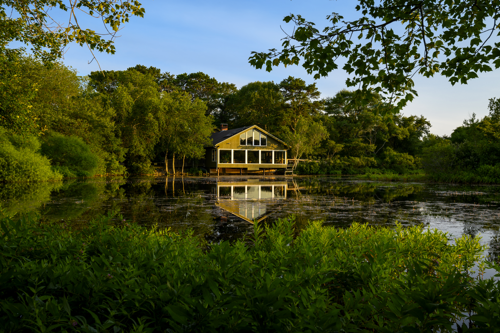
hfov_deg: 54.5
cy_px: 166
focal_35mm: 35
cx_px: 250
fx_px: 486
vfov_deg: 37.8
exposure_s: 1/20
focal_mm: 35
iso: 50
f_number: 11
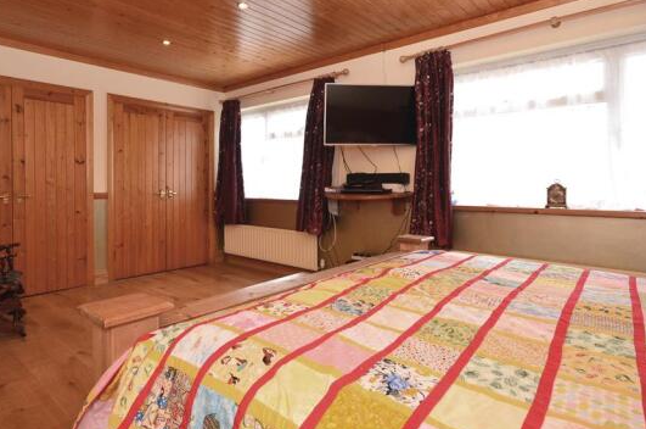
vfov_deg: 58.3
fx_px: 382
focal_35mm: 21
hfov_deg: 80.3
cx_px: 293
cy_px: 182
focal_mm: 11.5
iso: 640
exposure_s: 1/25
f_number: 9
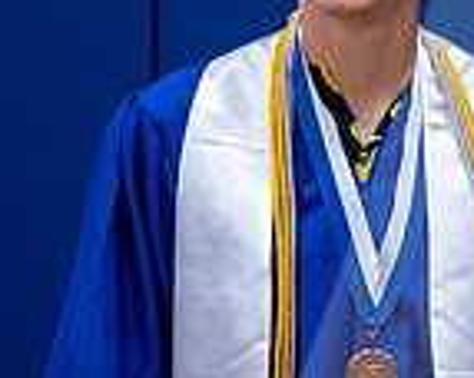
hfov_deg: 5.5
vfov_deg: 4.5
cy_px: 106
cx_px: 861
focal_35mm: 346
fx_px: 4847
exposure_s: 1/250
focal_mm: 70
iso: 2000
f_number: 2.8
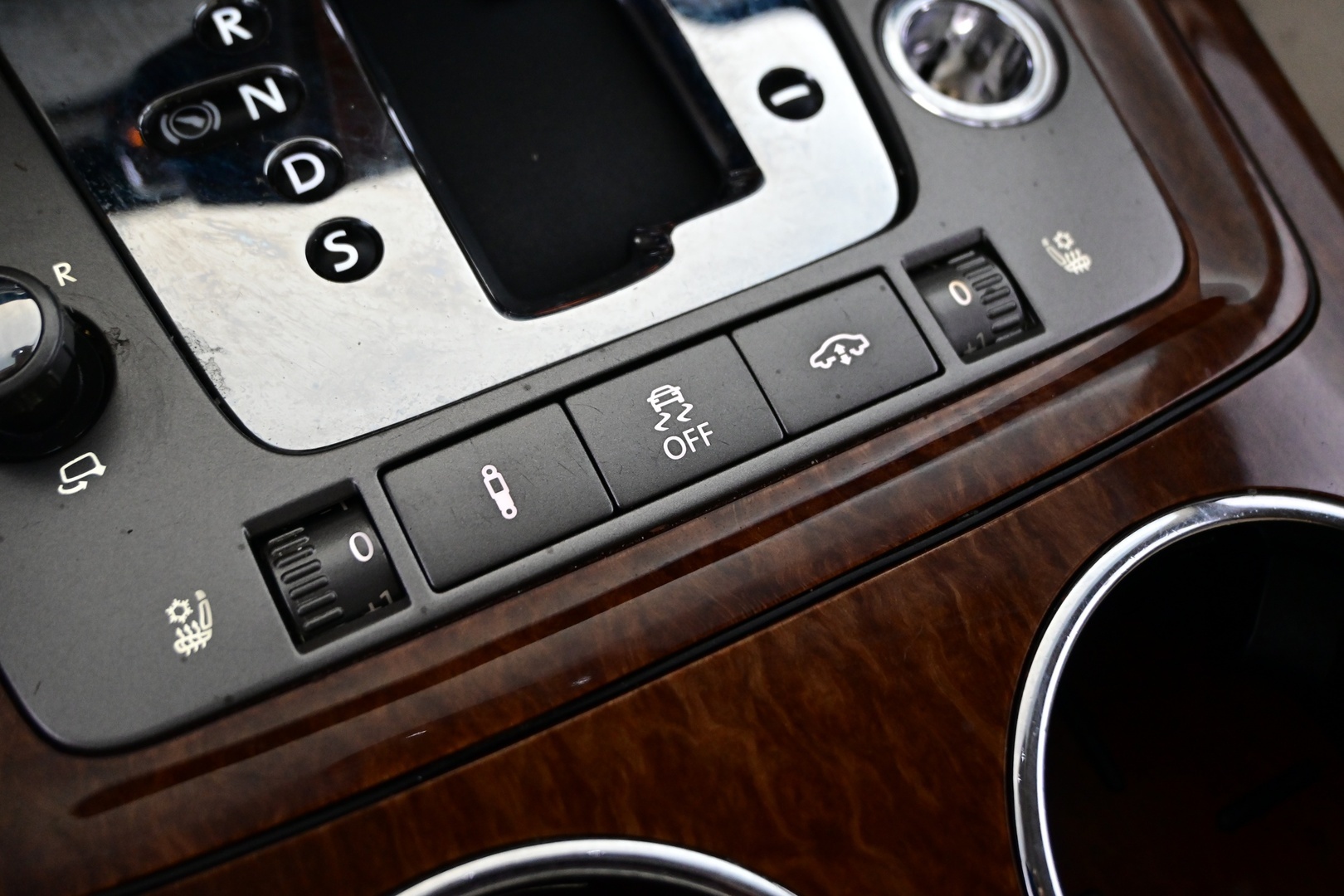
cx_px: 672
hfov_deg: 51.3
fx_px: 1400
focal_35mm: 38
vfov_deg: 35.5
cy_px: 448
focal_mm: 25
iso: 2200
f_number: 4.2
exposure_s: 1/40
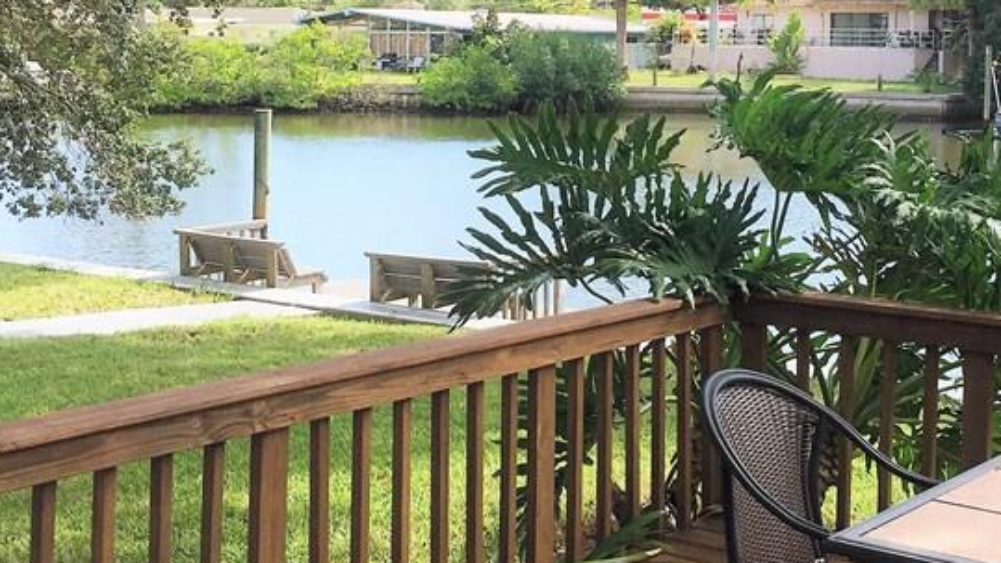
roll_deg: -1.6
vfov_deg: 19.8
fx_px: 1592
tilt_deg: -1.0
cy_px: 85
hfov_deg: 34.7
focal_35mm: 60
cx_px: 643
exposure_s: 1/989
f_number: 2.2
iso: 32
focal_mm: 4.15
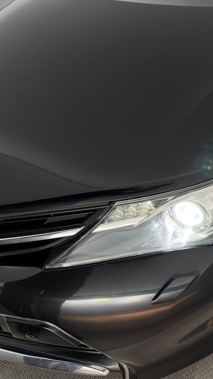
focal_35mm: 36
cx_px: 196
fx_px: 362
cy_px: 190
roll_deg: -5.2
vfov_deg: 55.3
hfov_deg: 31.1
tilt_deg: -39.4
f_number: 1.78
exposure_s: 1/100
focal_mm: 6.76
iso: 160
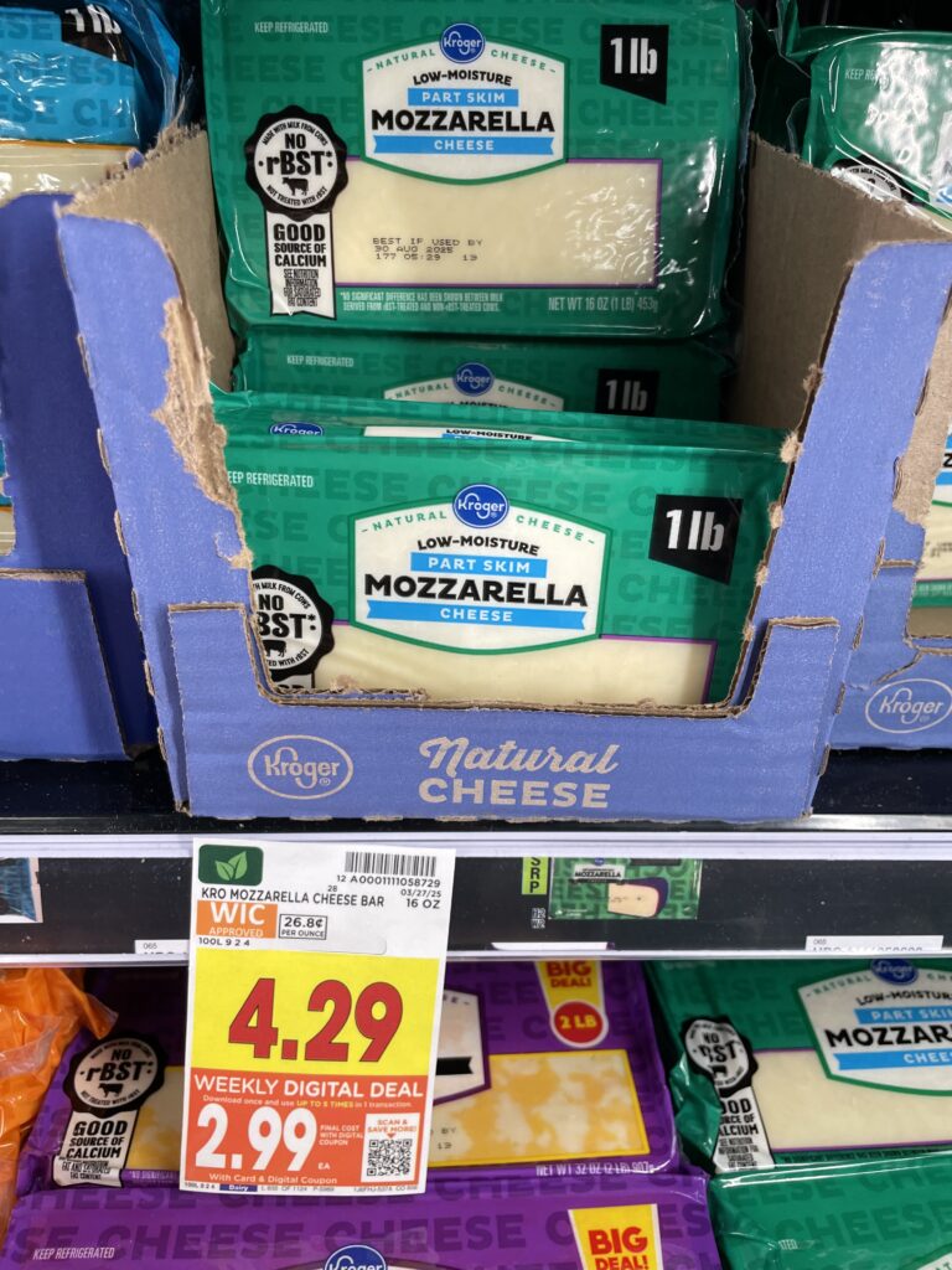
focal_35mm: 26
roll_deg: -2.1
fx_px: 953
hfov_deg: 53.1
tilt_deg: -29.1
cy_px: 635
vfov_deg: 67.3
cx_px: 476
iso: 100
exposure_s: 1/121
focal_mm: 4.2
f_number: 1.6
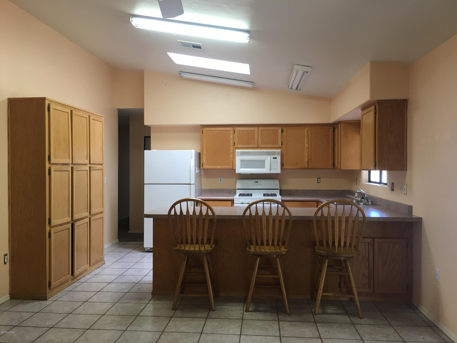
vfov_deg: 48.2
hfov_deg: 61.7
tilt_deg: +1.0
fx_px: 383
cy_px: 172
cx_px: 228
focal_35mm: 29
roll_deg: -0.3
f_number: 2.2
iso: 25
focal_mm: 4.15
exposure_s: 1/15
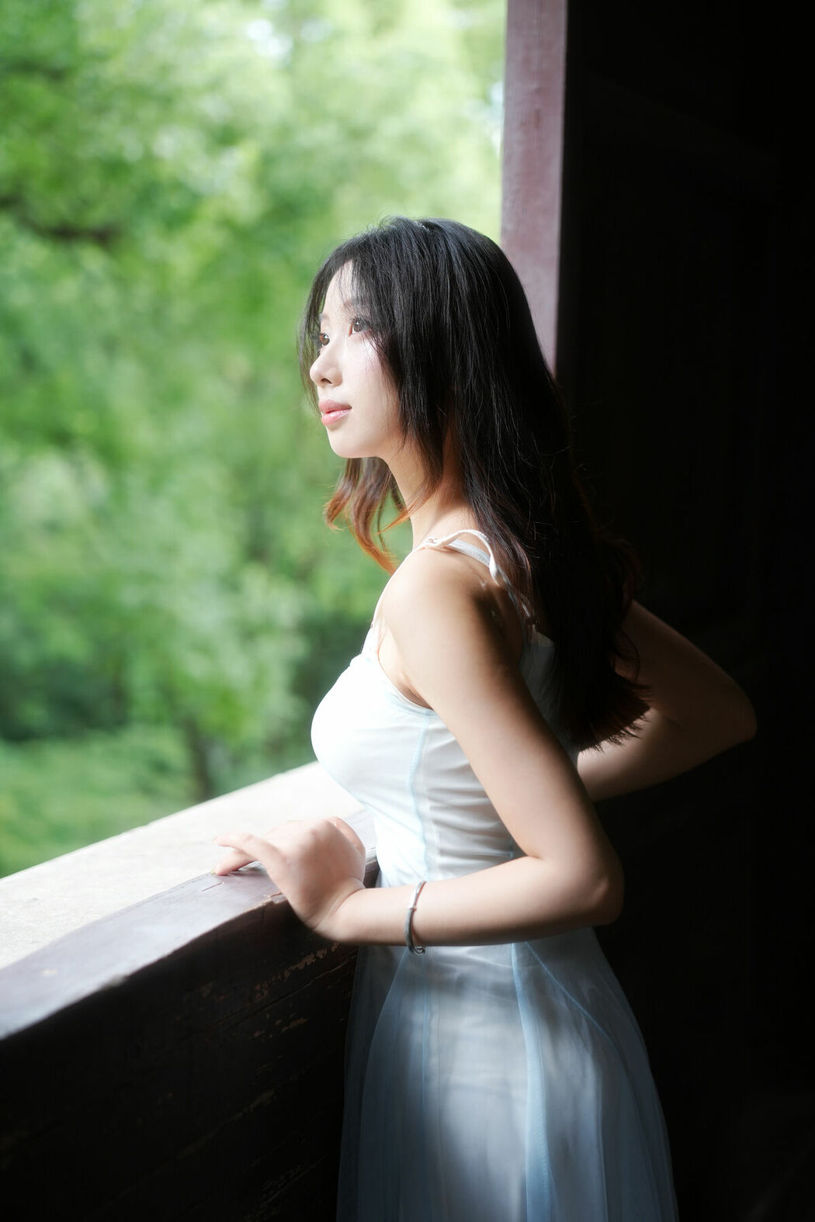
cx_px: 408
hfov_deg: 27.0
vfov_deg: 39.6
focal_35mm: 50
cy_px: 611
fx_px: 1698
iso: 400
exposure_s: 1/400
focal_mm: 50
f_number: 2
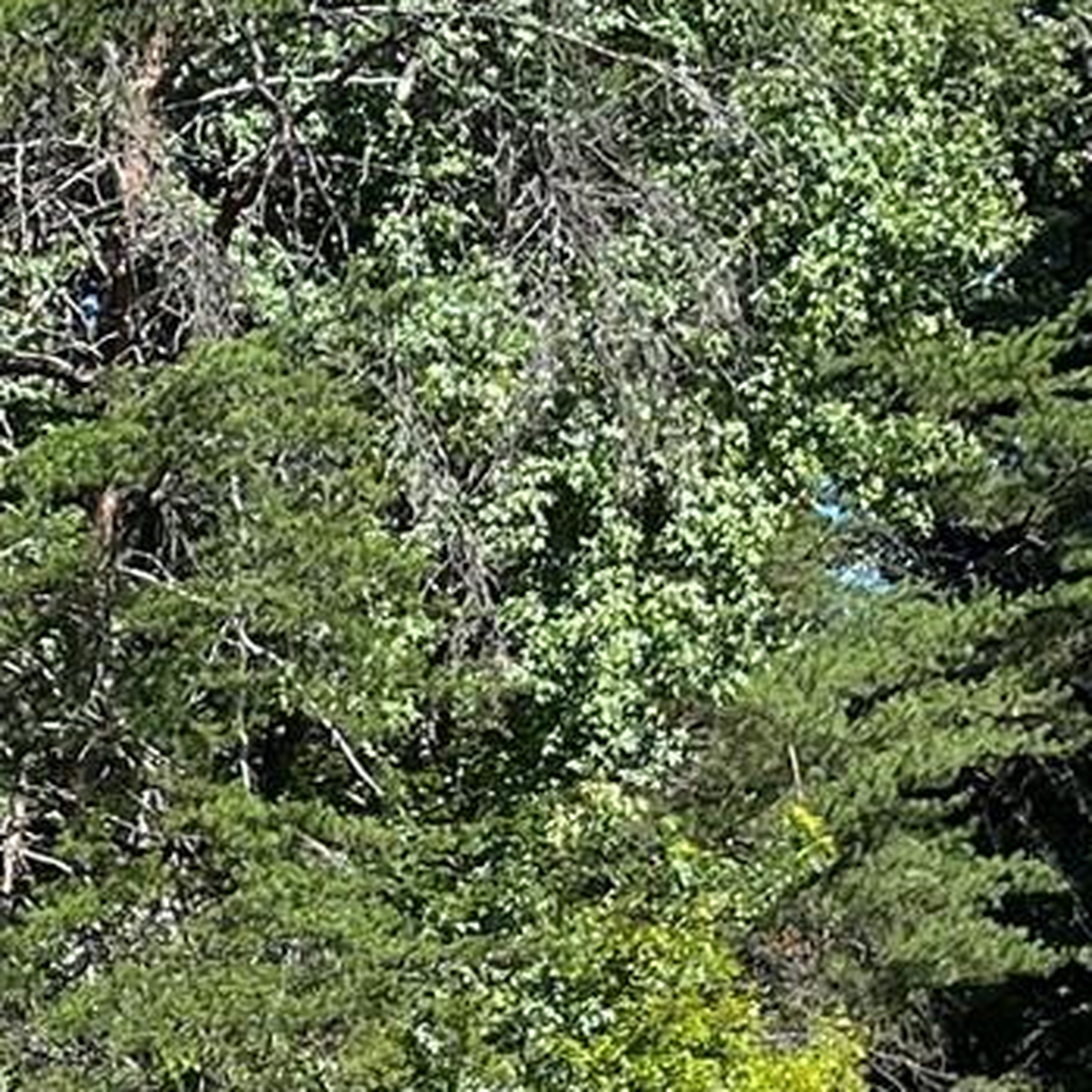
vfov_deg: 12.2
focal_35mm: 135
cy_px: 1768
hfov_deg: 10.4
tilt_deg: -0.7
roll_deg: -0.2
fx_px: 4818
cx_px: -1855
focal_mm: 5.1
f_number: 1.6
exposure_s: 1/1695
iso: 50
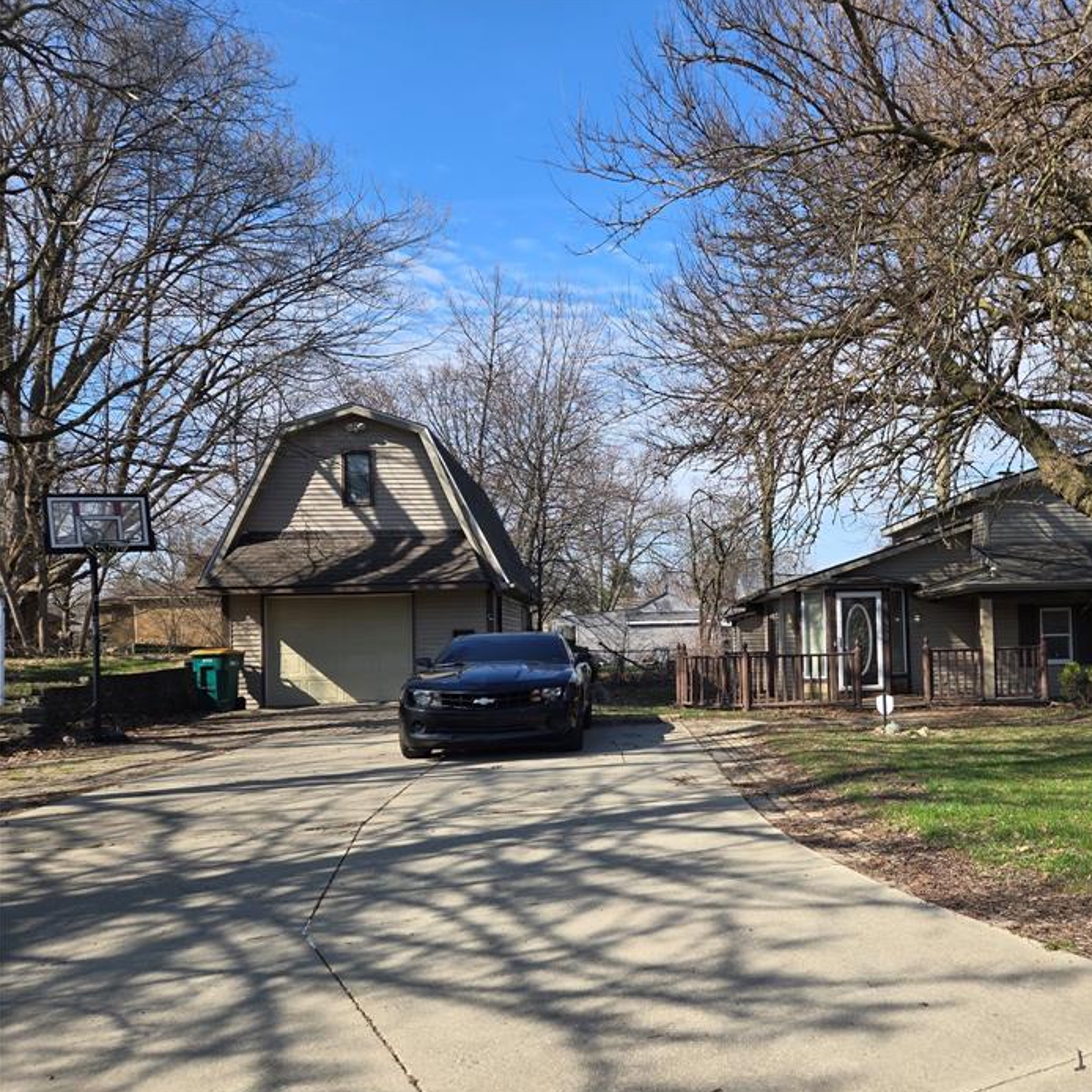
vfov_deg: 54.0
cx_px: 804
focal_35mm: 30
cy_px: 596
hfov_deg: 52.0
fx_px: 1071
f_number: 1.8
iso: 25
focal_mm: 5.4
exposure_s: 1/1255
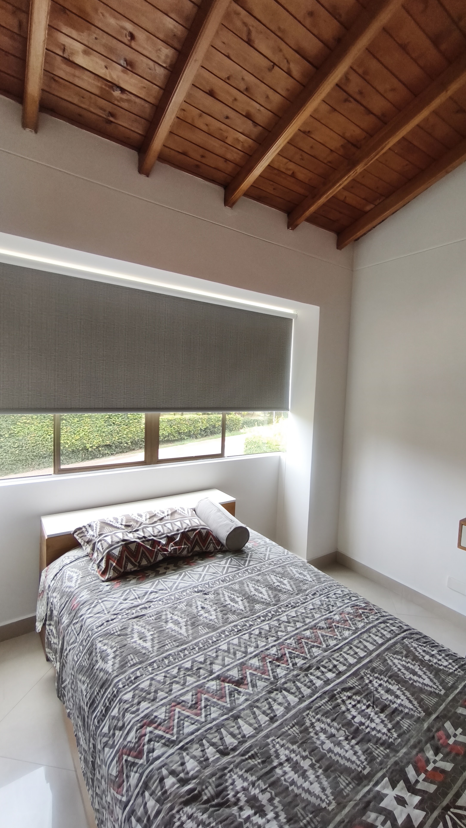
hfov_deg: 63.5
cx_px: 273
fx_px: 373
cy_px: 409
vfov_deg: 95.9
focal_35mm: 17
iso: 80
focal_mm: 1.91
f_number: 2.2
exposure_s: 1/120
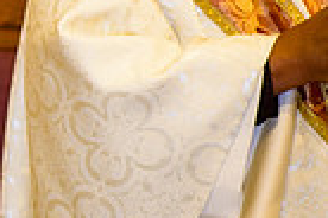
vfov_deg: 1.9
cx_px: -739
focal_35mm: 706
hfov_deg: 2.9
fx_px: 6432
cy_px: -256
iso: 100
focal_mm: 105
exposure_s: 1/100
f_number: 1.4
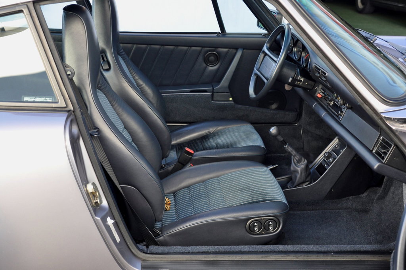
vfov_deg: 25.7
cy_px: 135
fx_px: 591
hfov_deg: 37.9
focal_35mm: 52
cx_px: 203
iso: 500
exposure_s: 1/50
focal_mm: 35
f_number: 4.2
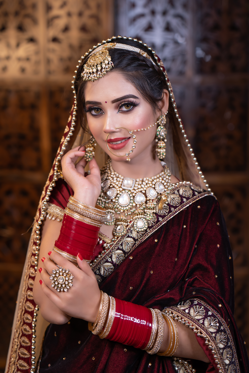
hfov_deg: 16.1
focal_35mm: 85
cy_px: 186
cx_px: 124
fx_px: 882
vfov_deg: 23.9
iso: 640
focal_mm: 85
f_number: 2.8
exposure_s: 1/200
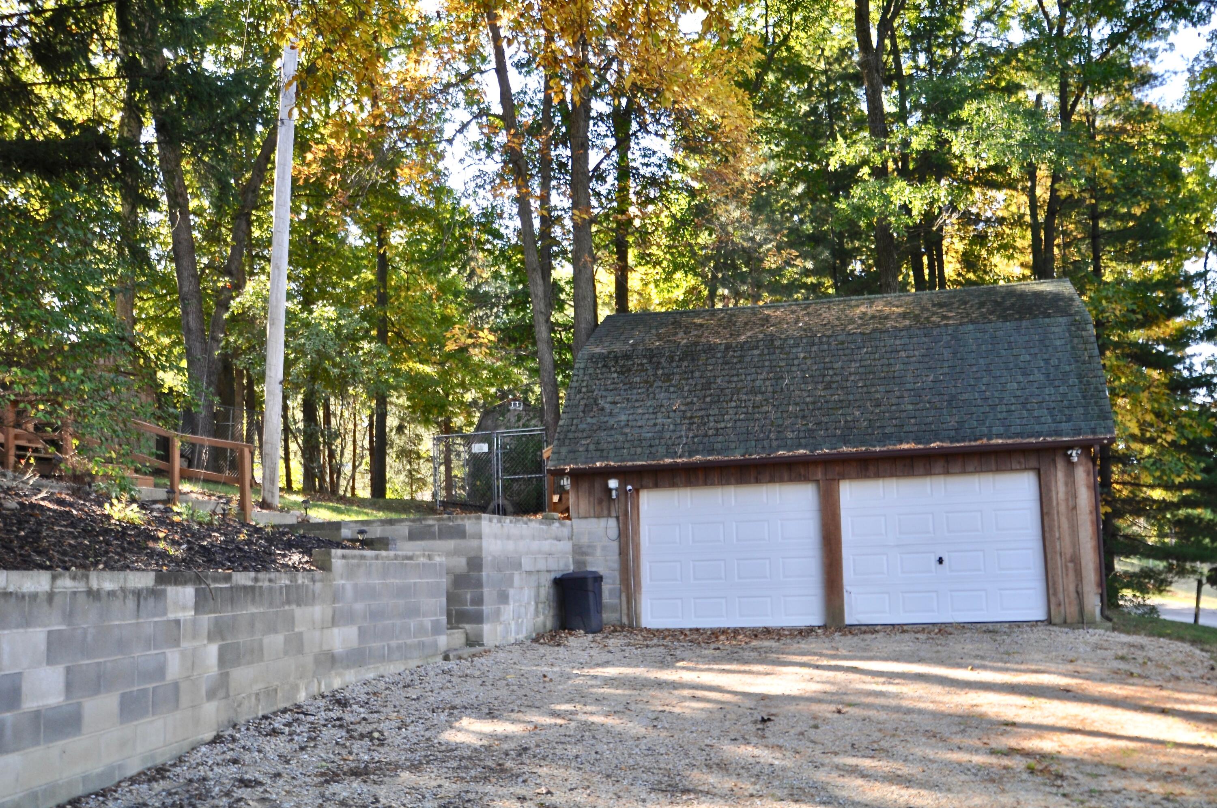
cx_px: 608
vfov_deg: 39.9
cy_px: 404
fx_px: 1114
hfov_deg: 57.3
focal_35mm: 33
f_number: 5.6
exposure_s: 1/125
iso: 360
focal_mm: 22
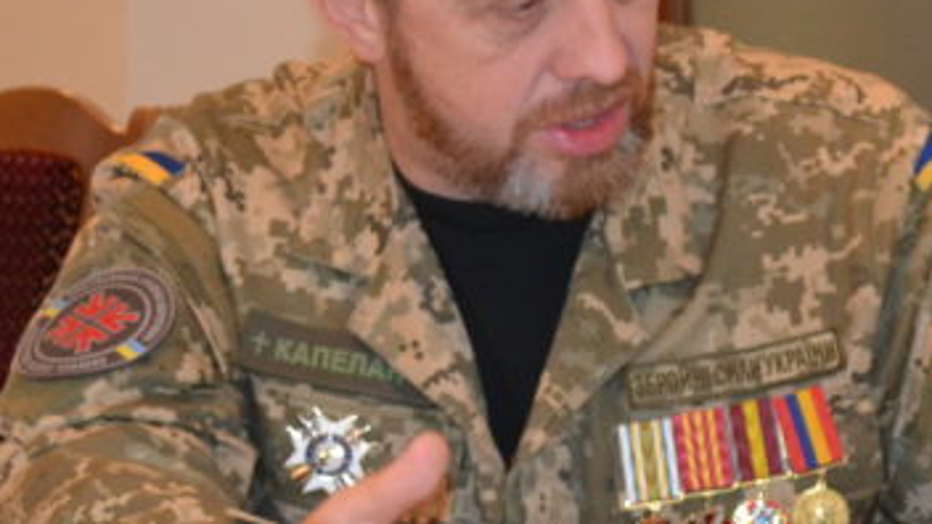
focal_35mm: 137
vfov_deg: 8.9
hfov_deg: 15.2
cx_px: 1048
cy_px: 218
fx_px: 3386
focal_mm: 30
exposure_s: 1/60
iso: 1800
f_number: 4.5
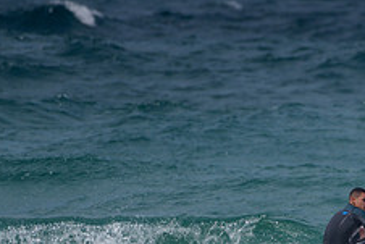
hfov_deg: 1.3
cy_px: 266
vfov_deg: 0.9
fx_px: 15989
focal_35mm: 1576
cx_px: 378
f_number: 5.6
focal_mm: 500
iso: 72
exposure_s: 1/2000
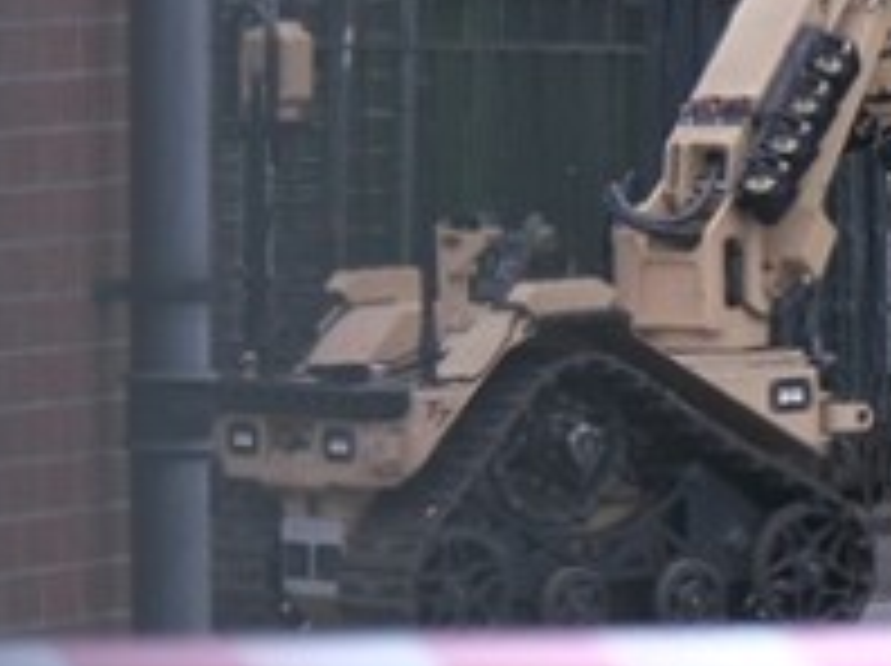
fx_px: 36892
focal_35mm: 1435
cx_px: 1688
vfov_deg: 1.0
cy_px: -148
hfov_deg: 1.4
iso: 400
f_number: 8
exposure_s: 1/220
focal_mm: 218.7
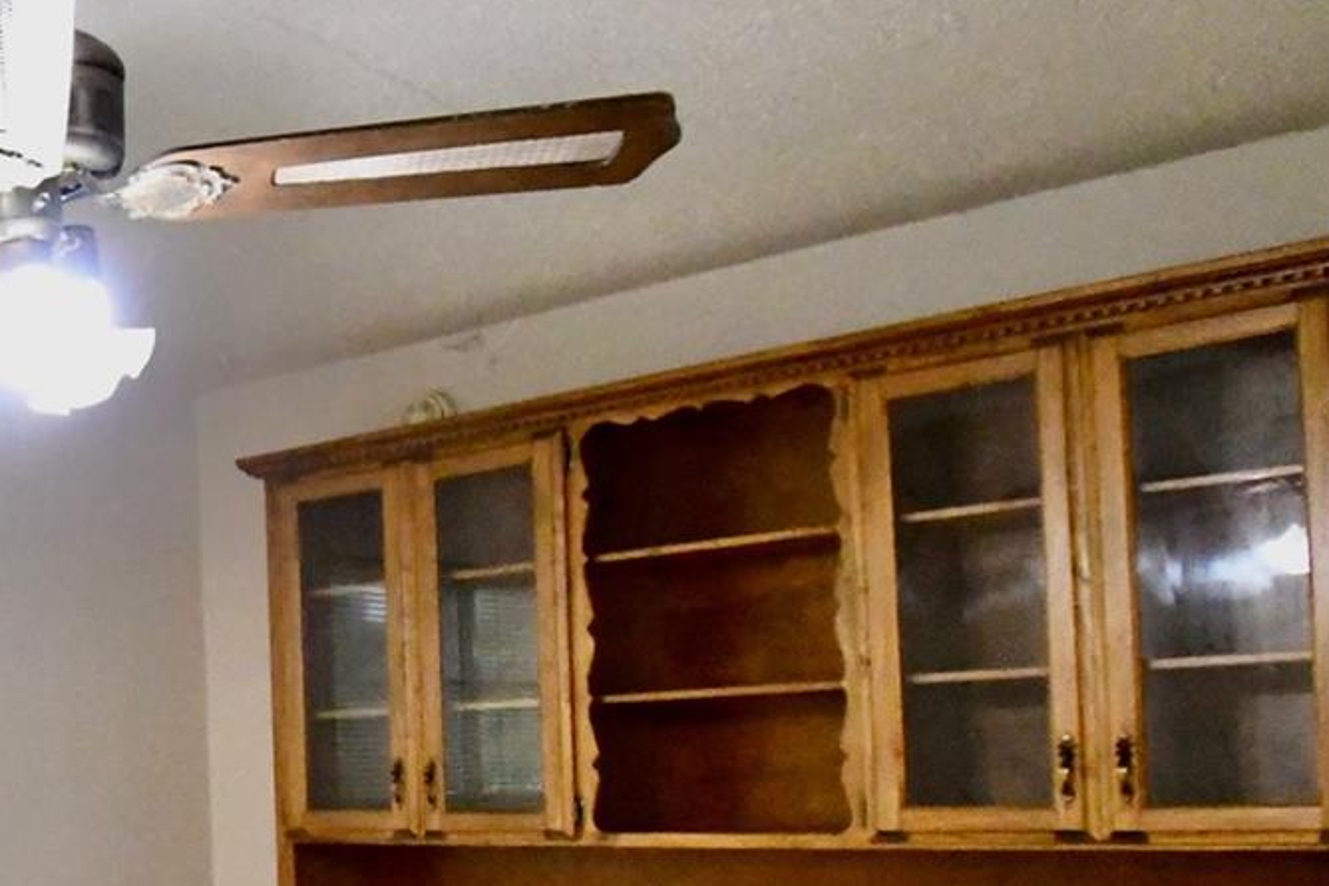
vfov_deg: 28.3
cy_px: 772
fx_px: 1698
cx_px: -402
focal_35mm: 46
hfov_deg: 32.2
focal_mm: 10
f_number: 4.5
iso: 10000
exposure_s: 1/125
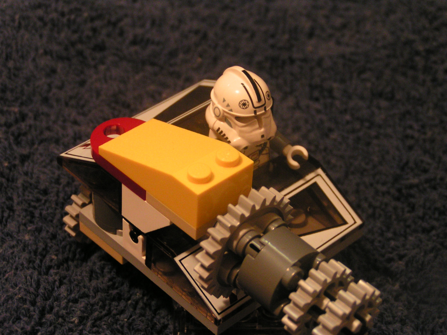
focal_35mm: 91
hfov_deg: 21.5
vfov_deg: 16.2
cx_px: 224
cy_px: 168
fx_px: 1175
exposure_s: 1/15
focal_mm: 13.9
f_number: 3.2
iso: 200
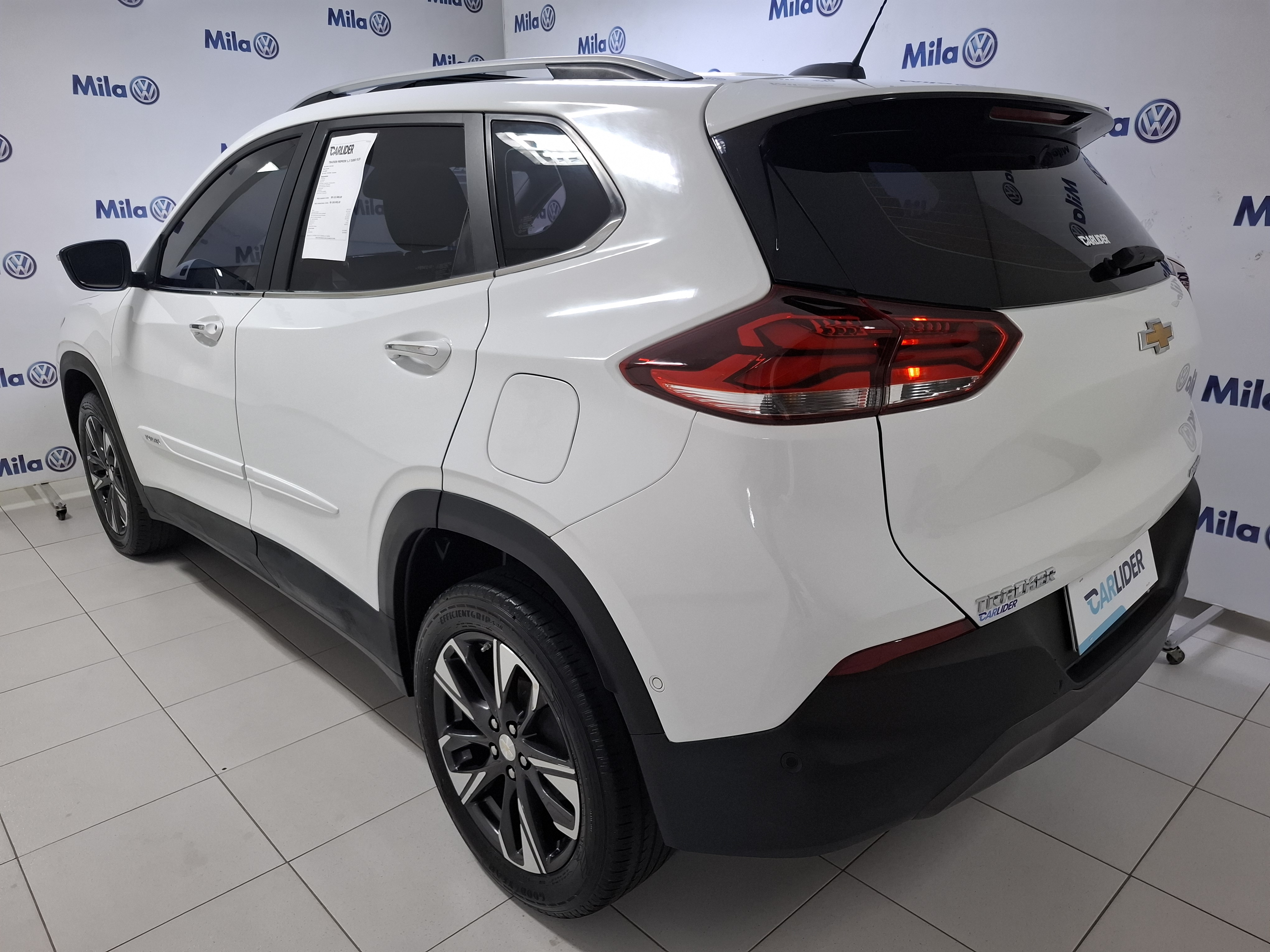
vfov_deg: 58.9
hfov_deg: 73.9
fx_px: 844
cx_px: 635
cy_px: 476
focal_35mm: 23
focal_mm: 5.54
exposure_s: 1/60
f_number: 1.8
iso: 320
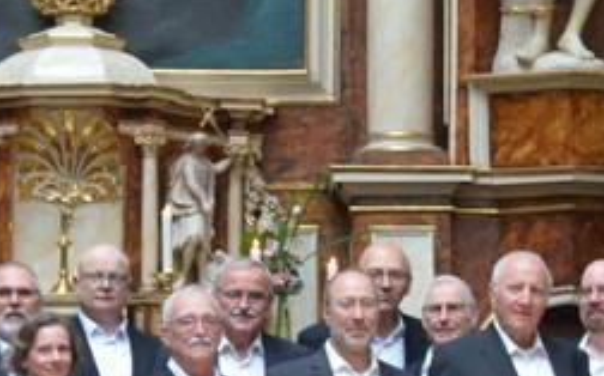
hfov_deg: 9.9
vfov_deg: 6.2
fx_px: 3470
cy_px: 153
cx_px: 575
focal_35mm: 211
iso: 3200
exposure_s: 1/160
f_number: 5
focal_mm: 34
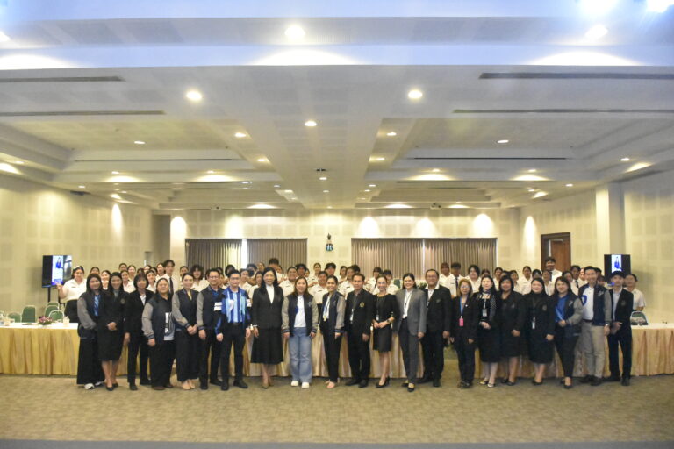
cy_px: 224
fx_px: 505
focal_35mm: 27
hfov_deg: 67.4
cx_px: 337
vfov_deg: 47.9
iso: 20000
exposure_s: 1/500
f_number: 3.5
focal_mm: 18
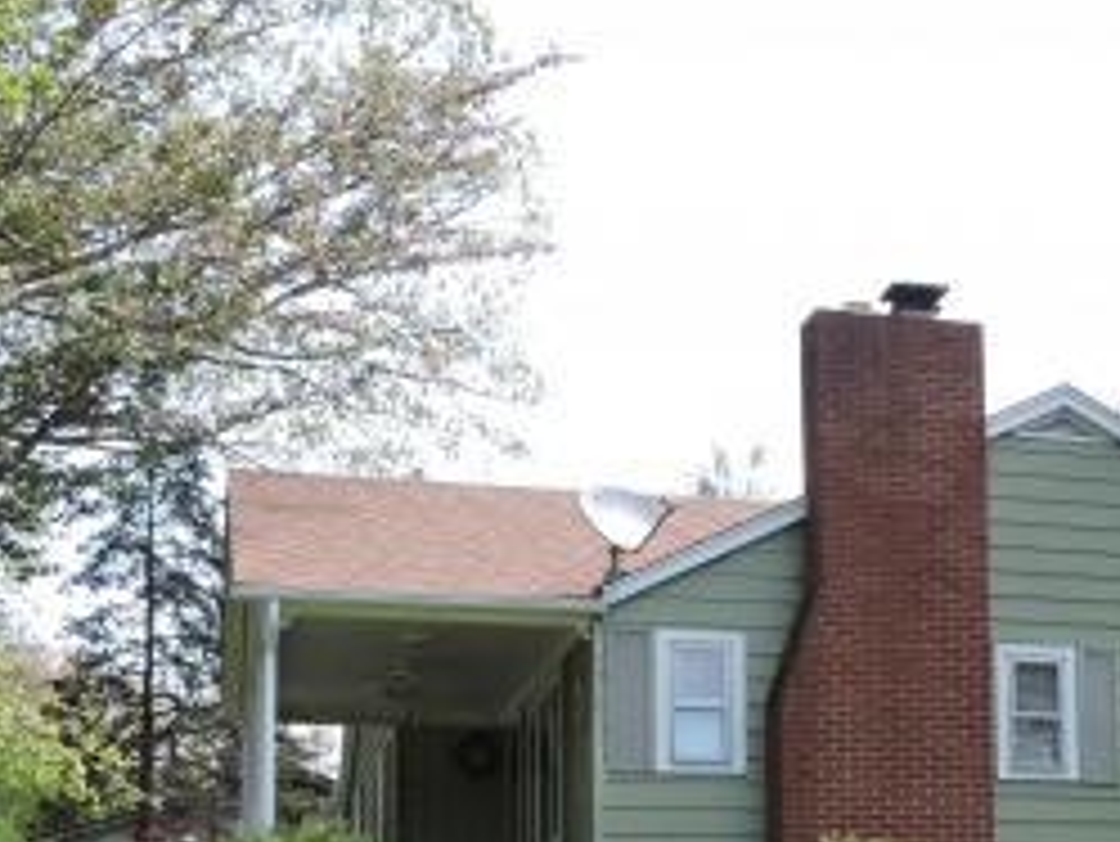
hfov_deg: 24.1
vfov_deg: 18.6
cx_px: 1151
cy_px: 865
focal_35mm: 77
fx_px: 2493
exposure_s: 1/250
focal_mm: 5.9
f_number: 3.6
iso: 100
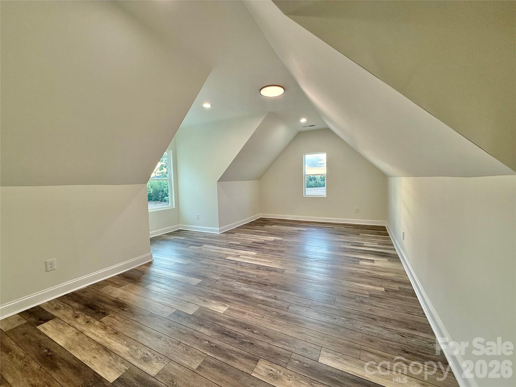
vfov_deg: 85.7
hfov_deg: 102.1
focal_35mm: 14
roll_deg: +1.3
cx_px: 258
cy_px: 194
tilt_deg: -3.3
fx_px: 209
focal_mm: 2.22
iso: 160
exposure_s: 1/120
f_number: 2.2
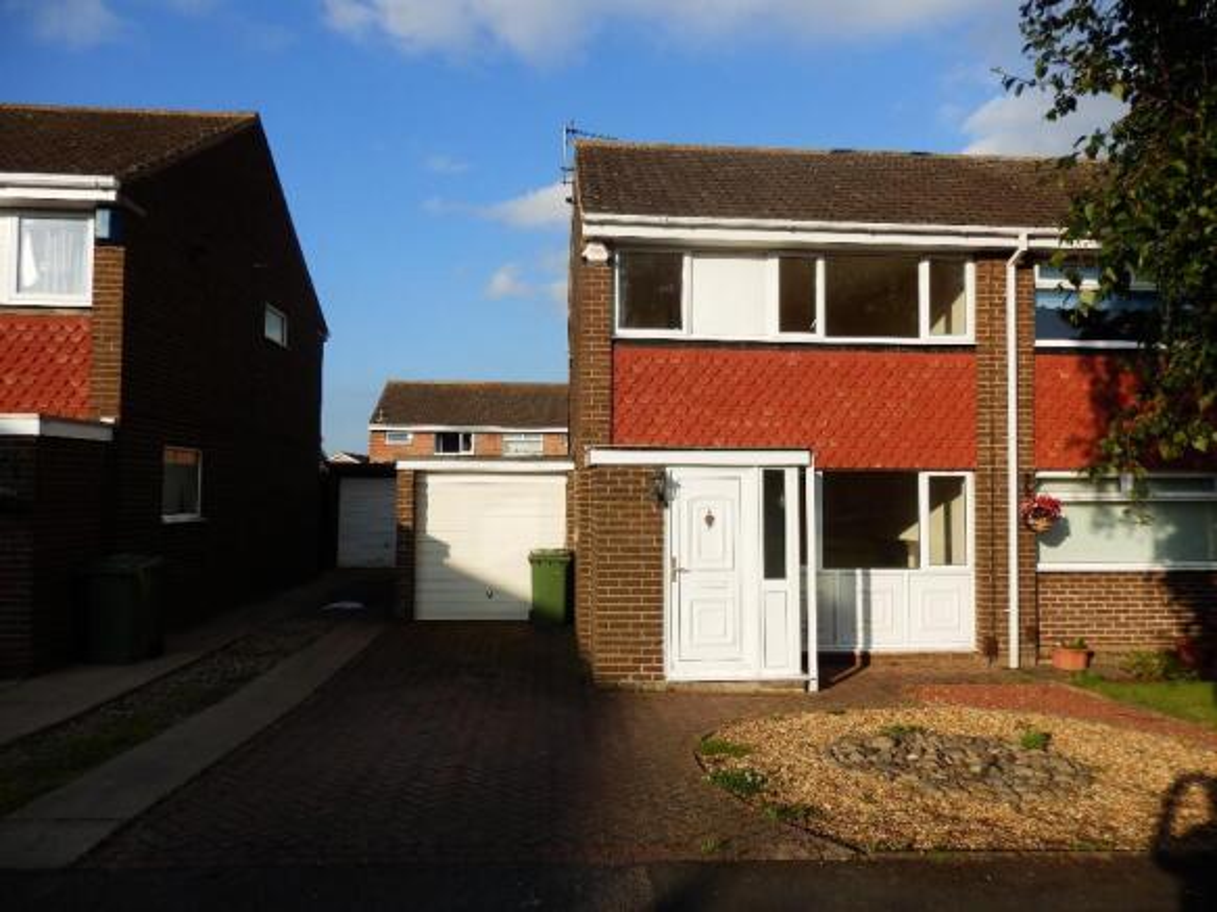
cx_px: 608
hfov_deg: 69.4
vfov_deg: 54.9
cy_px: 456
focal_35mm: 25
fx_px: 879
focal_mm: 4.5
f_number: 8.7
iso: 80
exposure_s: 1/160
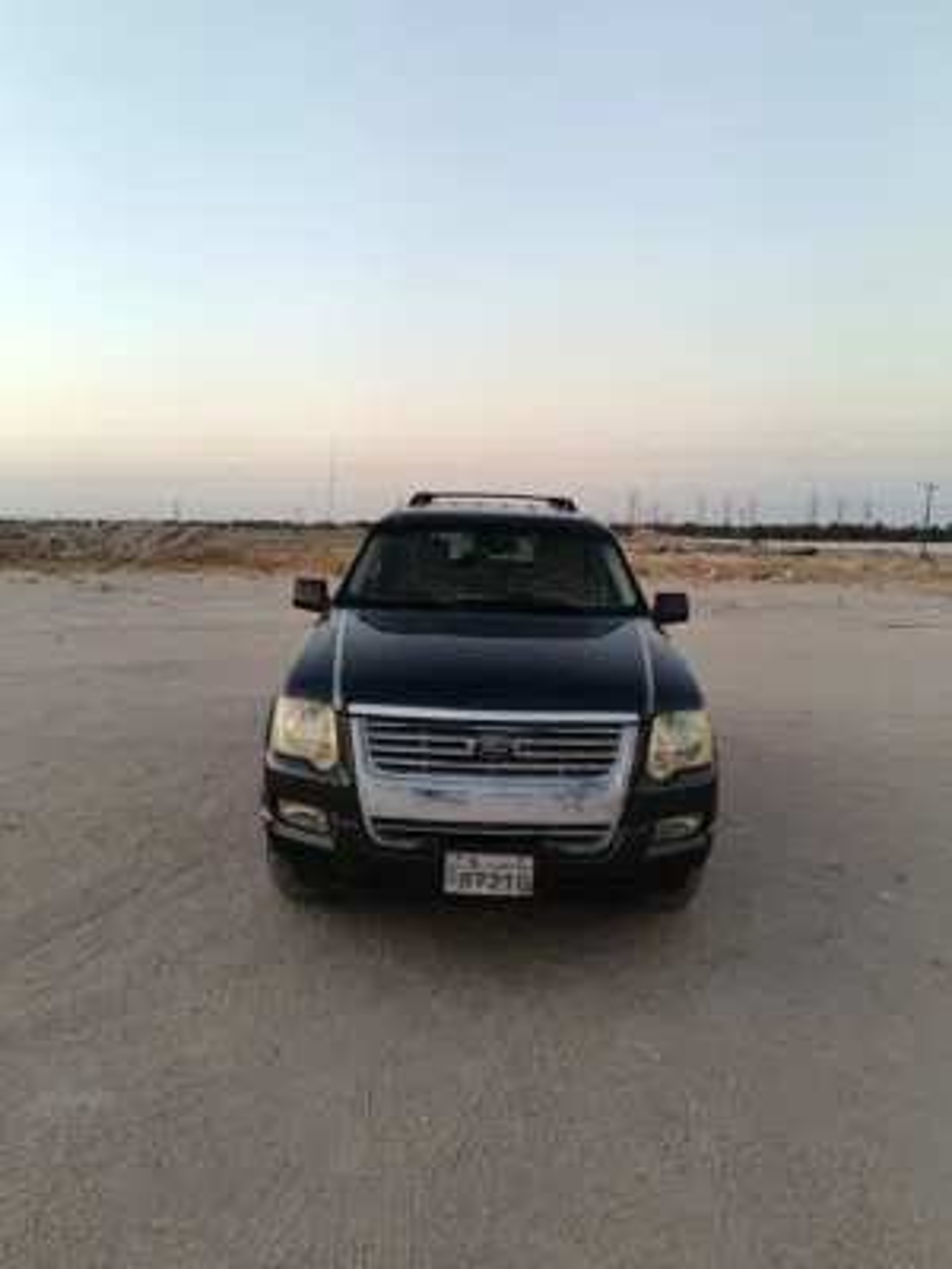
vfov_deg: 71.6
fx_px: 880
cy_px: 634
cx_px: 476
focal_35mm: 24
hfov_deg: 56.8
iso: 202
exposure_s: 1/101
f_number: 1.88
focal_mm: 5.59
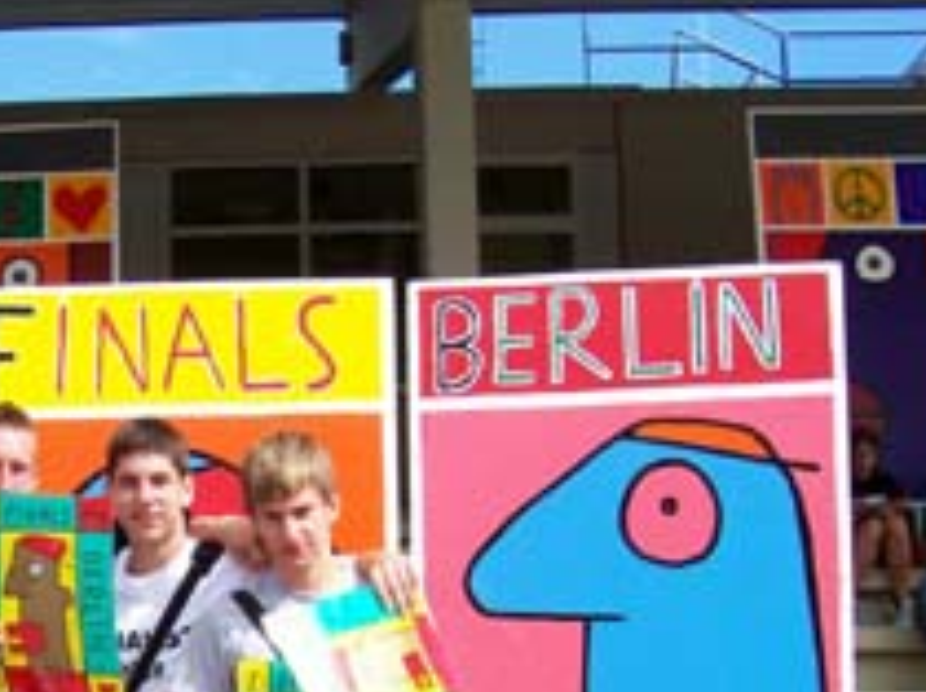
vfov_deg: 19.4
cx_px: 123
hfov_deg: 26.0
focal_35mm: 73
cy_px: 740
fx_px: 1951
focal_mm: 5.6
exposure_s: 1/334
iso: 80
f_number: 5.1
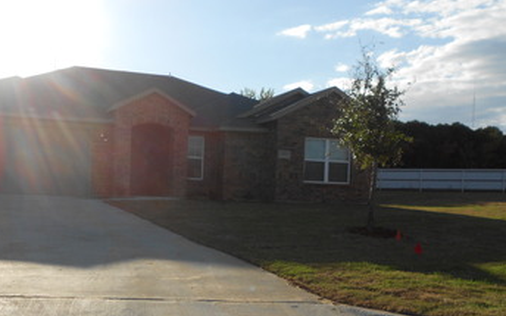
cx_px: 179
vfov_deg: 31.0
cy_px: 212
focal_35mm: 41
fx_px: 565
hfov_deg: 47.6
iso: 80
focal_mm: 4.6
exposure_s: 1/1250
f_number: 3.2
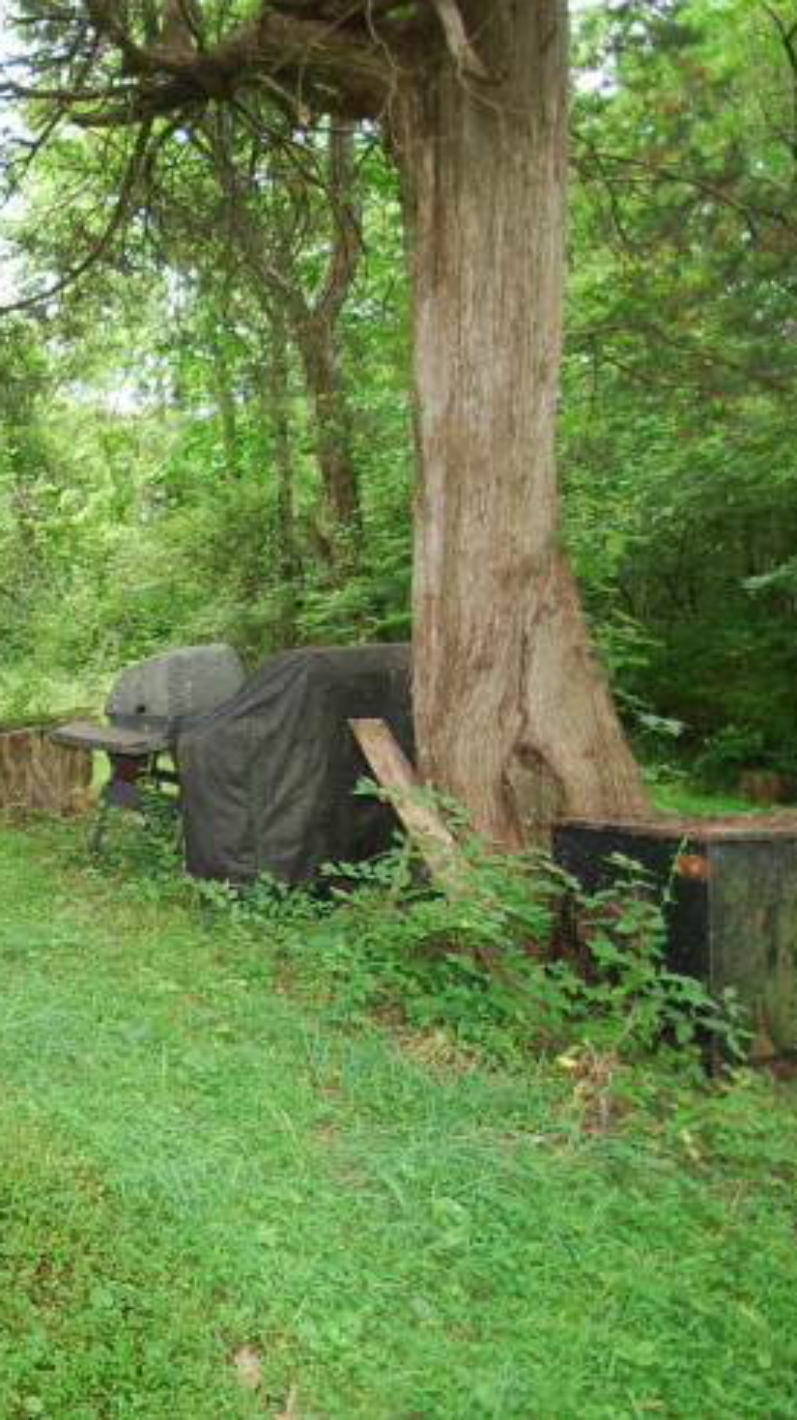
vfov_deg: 76.3
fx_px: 903
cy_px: 698
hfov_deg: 37.2
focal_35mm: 24
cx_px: -141
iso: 200
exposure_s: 1/80
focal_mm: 10
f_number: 3.5
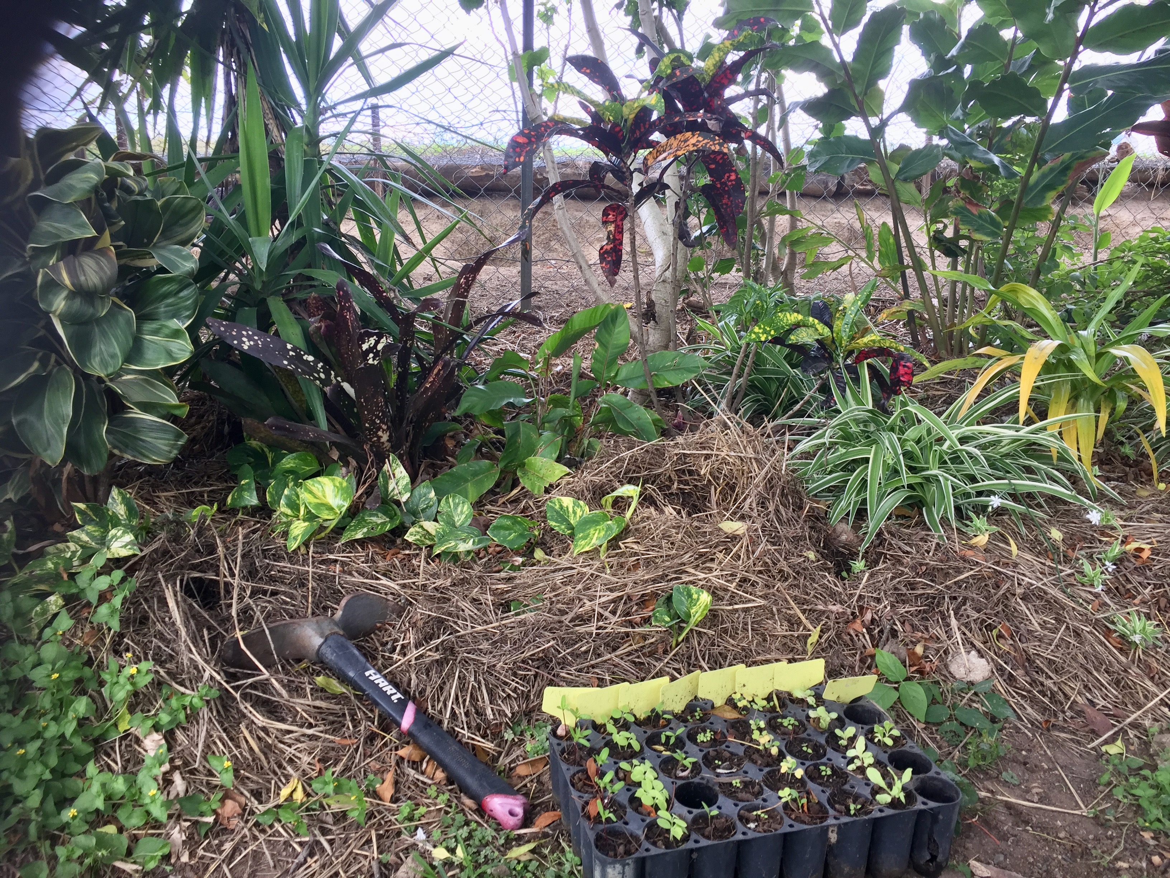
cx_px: 585
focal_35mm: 29
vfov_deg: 48.2
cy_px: 439
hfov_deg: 61.7
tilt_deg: -11.0
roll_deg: -1.1
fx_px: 980
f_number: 2.2
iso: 32
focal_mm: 4.15
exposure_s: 1/100
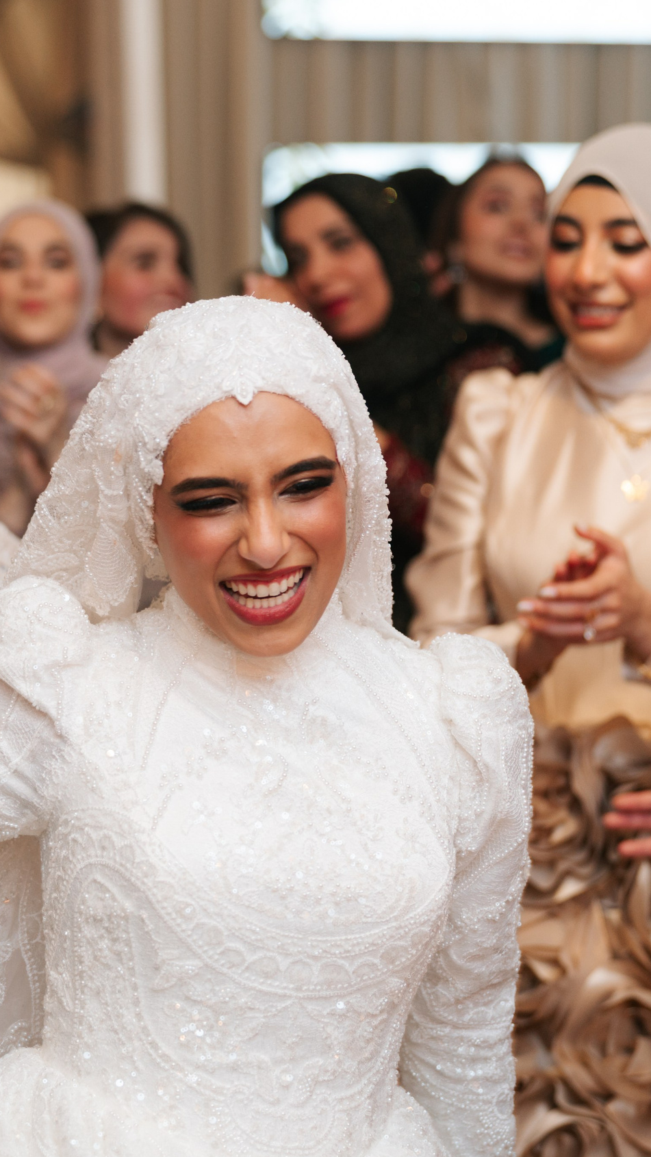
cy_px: 576
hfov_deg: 12.3
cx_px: 140
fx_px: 3008
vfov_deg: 21.8
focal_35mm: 98
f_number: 2.4
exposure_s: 1/160
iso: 640
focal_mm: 61
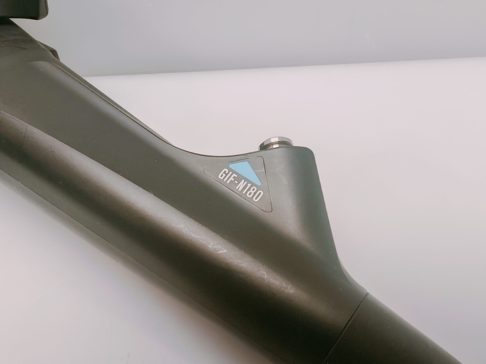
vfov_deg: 51.4
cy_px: 182
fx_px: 379
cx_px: 243
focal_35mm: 27
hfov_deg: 65.3
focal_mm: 1.82
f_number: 2
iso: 160
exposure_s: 1/50
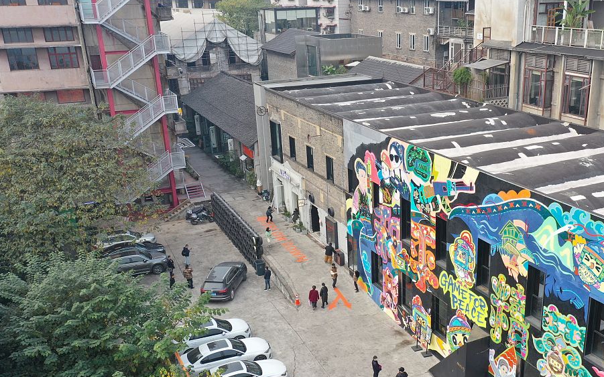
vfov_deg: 33.4
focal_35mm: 38
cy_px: 232
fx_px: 625
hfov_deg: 50.8
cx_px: 391
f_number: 4.5
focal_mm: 10.26
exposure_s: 1/160
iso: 100
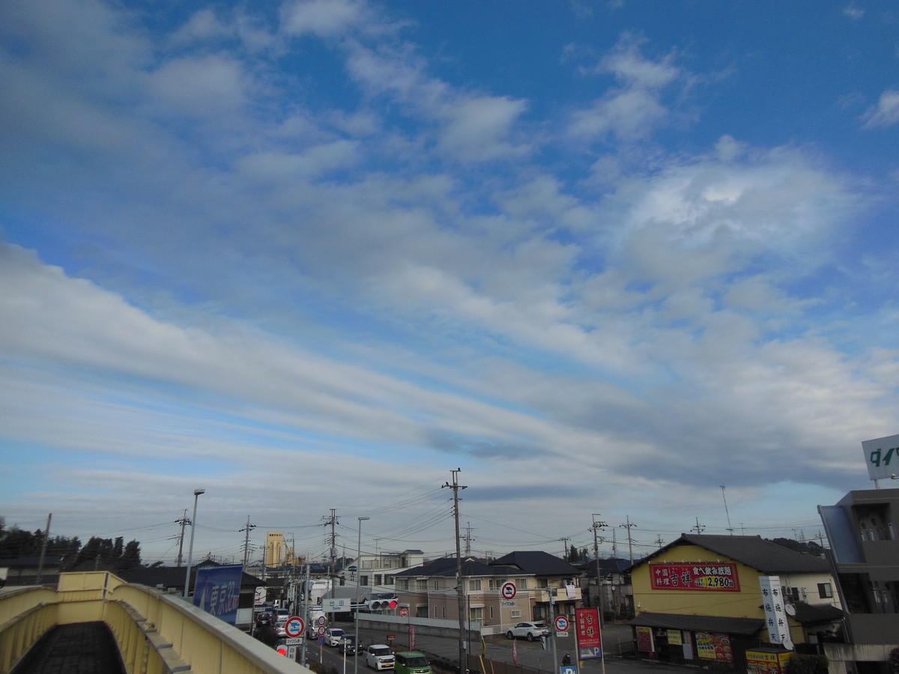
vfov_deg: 54.9
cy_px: 337
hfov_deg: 69.4
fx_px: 649
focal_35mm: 25
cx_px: 450
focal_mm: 4.5
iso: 125
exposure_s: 1/1500
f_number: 3.5
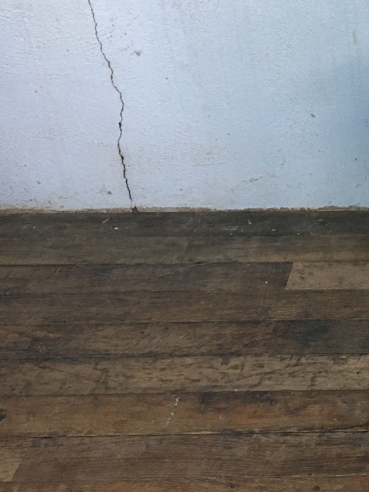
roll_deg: -1.1
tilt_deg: -30.2
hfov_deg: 19.8
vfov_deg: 28.9
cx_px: 526
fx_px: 938
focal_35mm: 66
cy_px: 117
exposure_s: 1/33
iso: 160
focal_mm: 4.15
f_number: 2.2
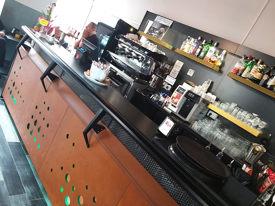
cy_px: 103
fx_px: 214
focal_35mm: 27
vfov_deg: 51.4
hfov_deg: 65.3
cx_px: 138
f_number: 1.7
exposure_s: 1/33
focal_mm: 3.93
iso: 200
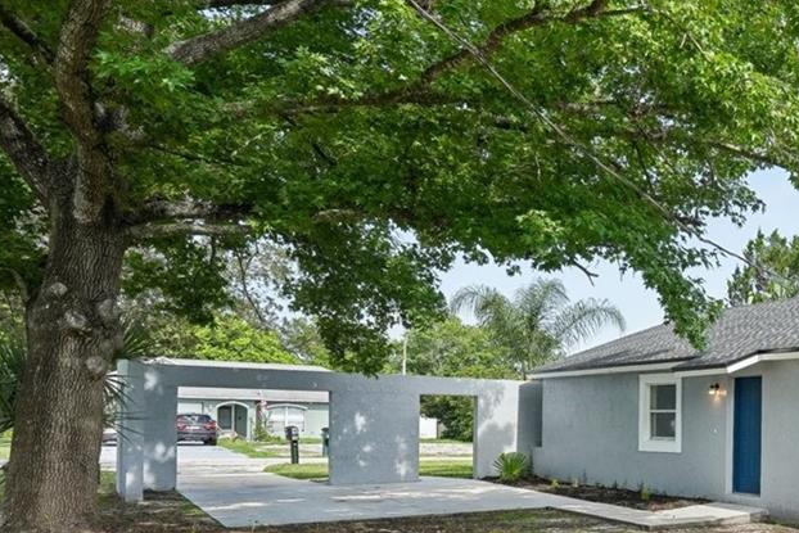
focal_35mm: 36
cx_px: 915
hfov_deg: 40.6
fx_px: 799
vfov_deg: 35.8
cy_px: 417
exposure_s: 1/640
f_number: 8
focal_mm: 14
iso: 400
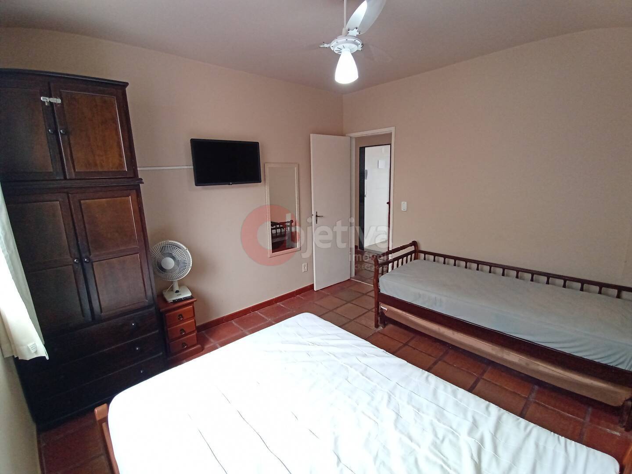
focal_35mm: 28
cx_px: 316
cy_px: 237
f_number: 2.2
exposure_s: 1/30
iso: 50
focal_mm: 1.66
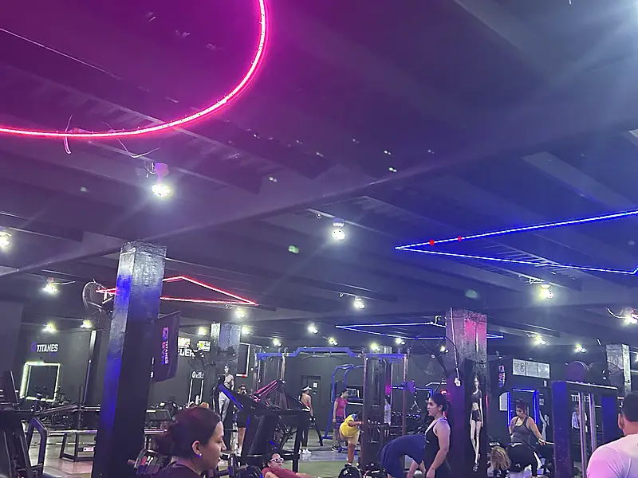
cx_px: 319
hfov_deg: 67.3
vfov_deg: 53.1
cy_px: 239
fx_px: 479
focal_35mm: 26
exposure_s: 1/40
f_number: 1.5
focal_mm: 5.7
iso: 500
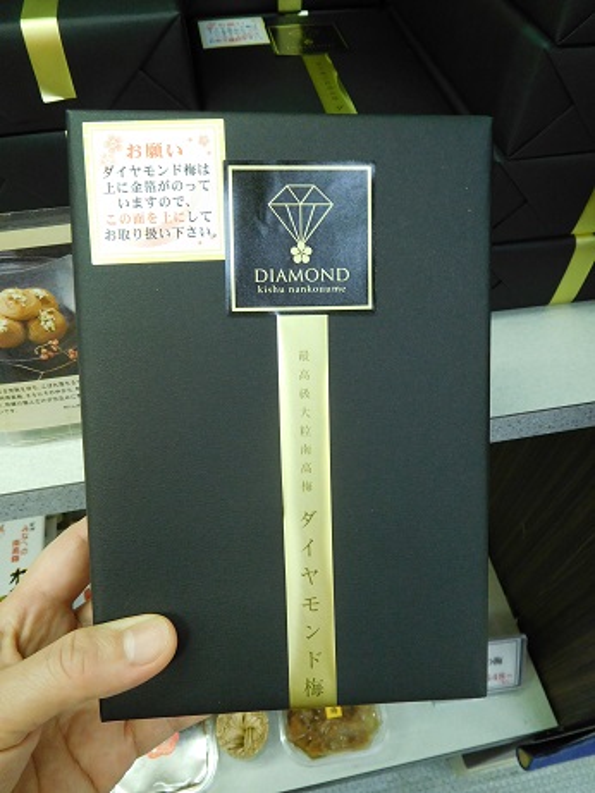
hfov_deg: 54.9
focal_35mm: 25
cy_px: 396
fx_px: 573
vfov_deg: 69.4
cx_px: 298
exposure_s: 1/25
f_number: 3.4
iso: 400
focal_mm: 4.5
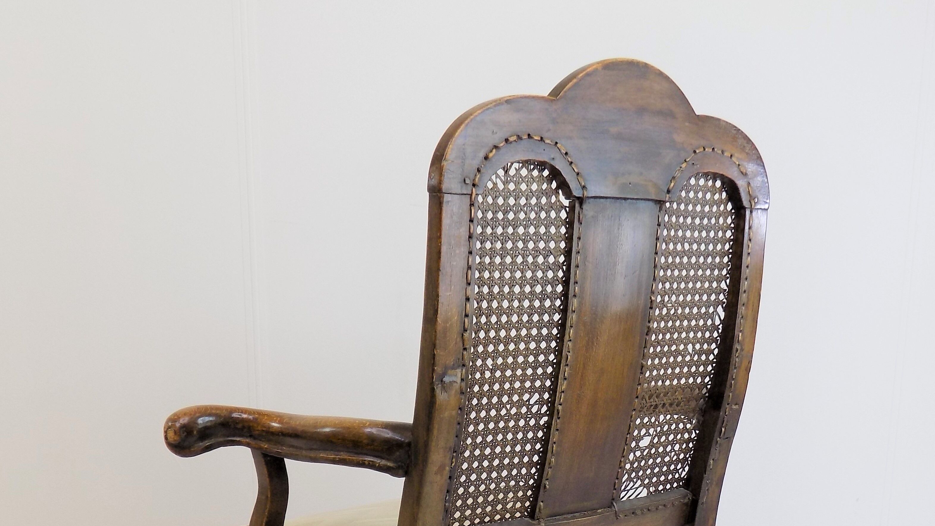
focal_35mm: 41
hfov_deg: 49.2
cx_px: 542
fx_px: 1016
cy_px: 528
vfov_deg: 27.3
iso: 80
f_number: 3.1
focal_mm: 4
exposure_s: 1/60
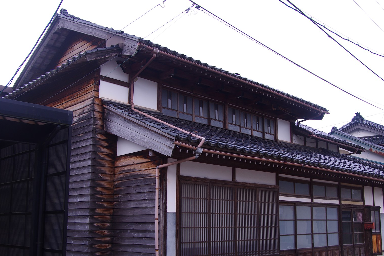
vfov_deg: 33.6
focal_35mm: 40
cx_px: 214
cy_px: 153
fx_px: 423
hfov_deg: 48.8
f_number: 7.1
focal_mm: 21
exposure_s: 1/200
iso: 200
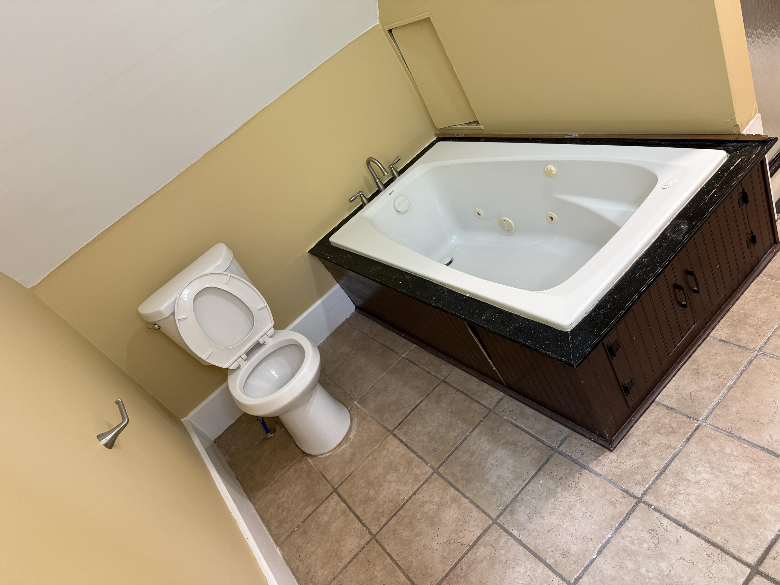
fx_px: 541
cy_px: 292
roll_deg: +34.9
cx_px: 390
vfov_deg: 56.8
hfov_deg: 71.6
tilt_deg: -30.4
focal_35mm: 24
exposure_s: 1/60
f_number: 1.78
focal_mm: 6.76
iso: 250
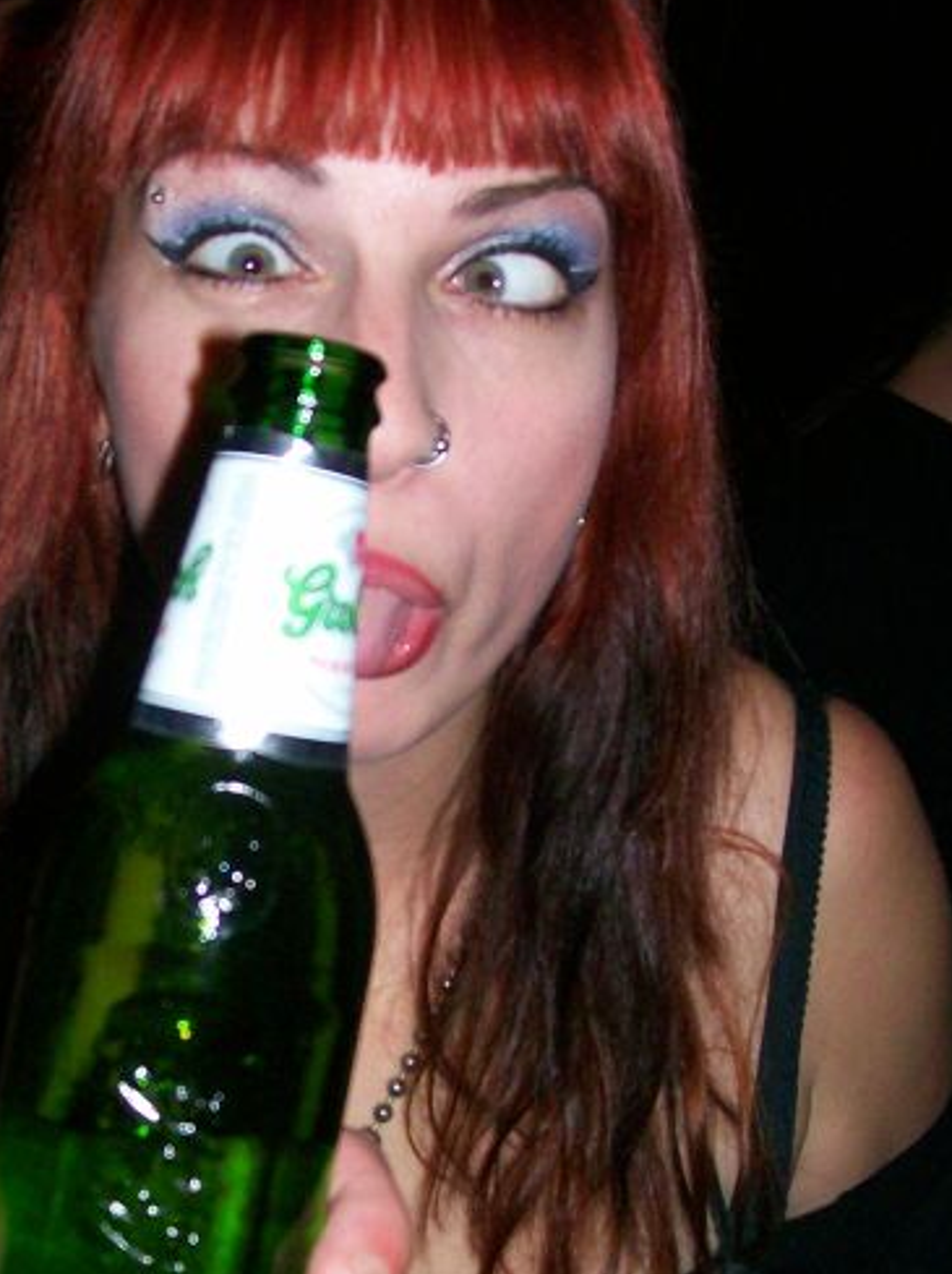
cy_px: 710
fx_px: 2167
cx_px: 292
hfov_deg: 24.6
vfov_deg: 32.7
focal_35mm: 59
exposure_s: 1/64
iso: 140
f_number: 2.7
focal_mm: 6
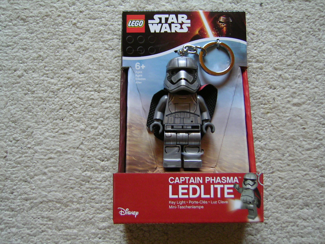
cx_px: 162
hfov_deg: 51.4
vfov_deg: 39.7
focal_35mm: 36
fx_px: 338
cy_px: 122
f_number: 2.8
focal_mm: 5.6
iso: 100
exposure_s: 1/9.8
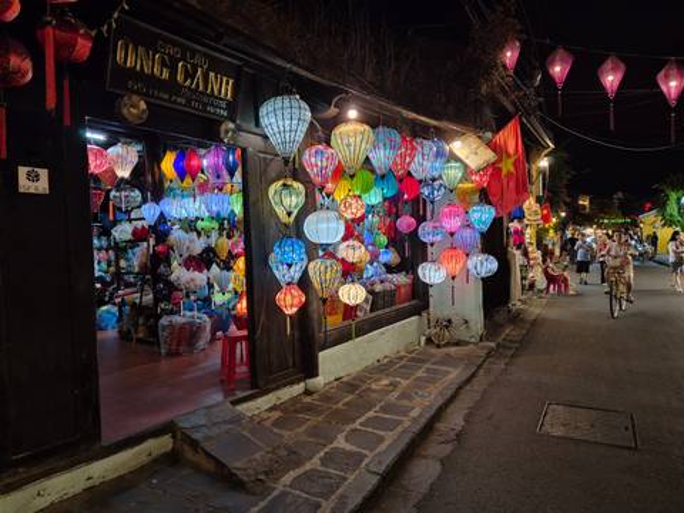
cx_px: 342
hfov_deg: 73.9
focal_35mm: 23
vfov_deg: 58.9
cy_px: 256
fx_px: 454
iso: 400
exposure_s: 1/100
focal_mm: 5.4
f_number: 1.8
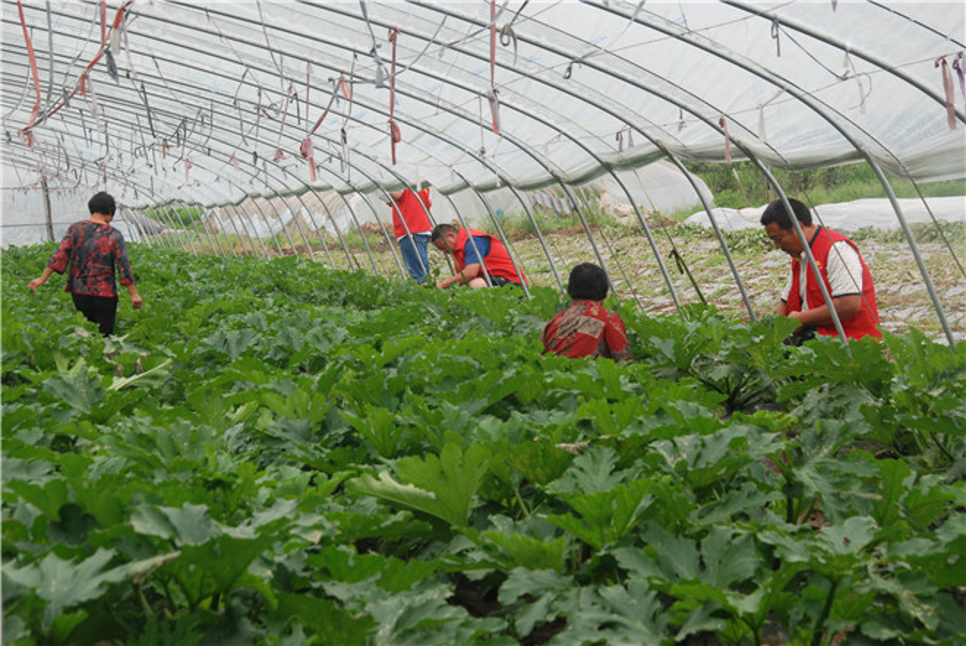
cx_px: 483
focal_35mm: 78
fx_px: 2094
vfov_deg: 17.5
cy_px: 323
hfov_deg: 26.0
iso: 400
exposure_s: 1/250
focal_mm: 52
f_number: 8
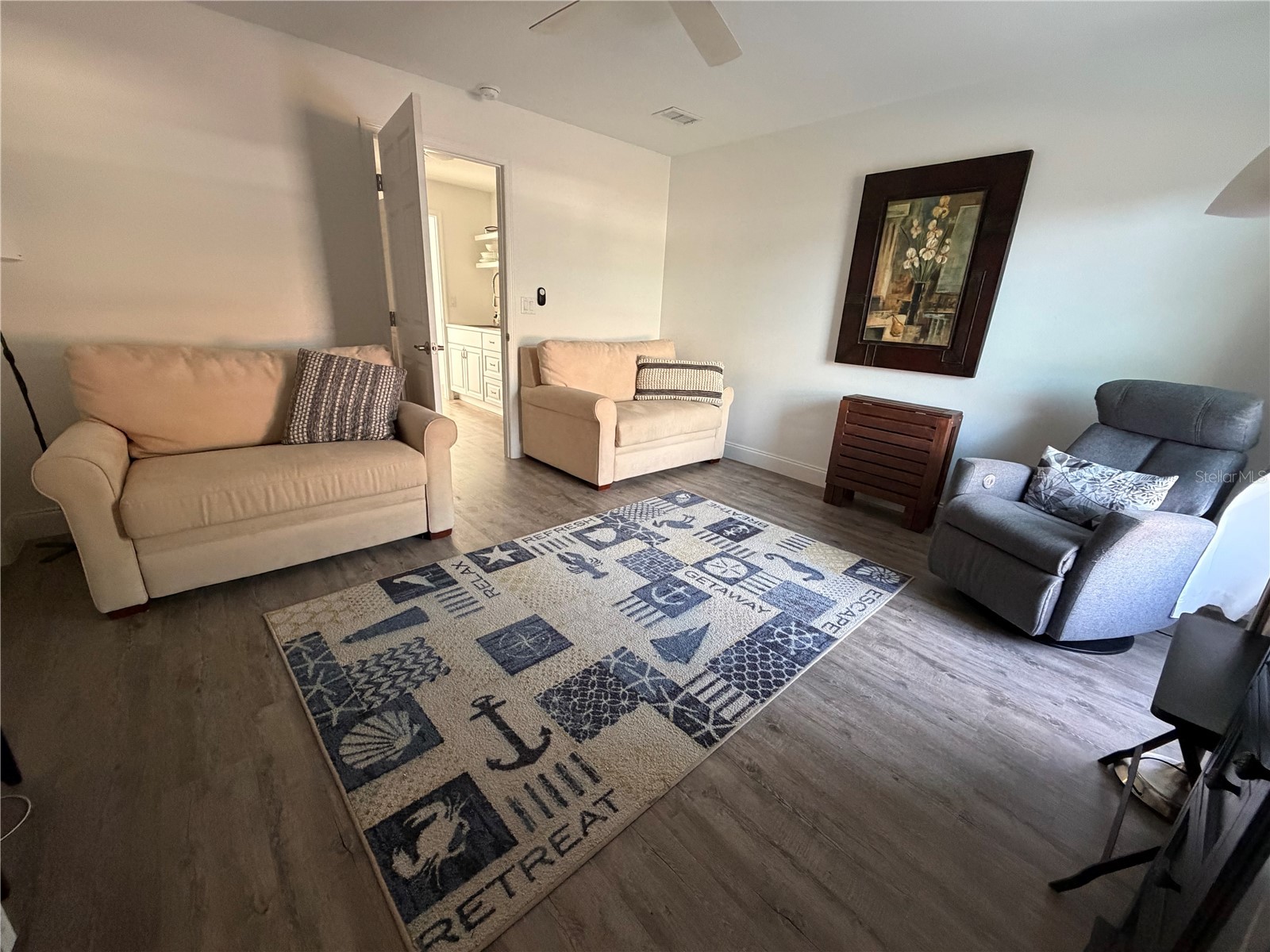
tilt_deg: -17.8
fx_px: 514
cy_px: 476
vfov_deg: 85.7
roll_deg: -3.0
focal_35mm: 14
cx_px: 635
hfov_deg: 102.1
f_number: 2.2
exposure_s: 1/60
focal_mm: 2.22
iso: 500
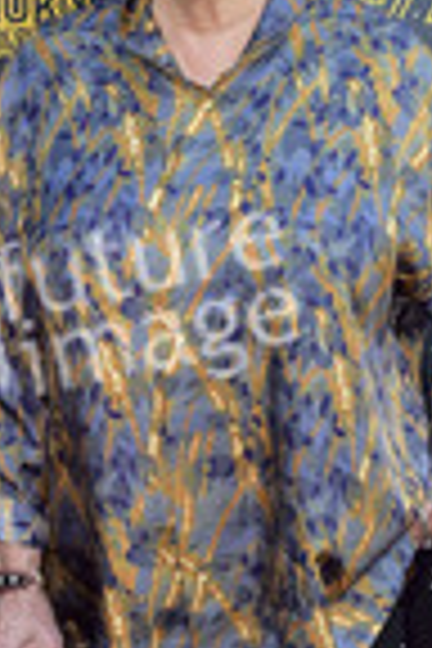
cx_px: 200
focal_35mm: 89
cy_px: 544
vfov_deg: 22.5
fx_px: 1602
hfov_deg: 15.4
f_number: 6.3
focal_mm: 32
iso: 500
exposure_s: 1/320
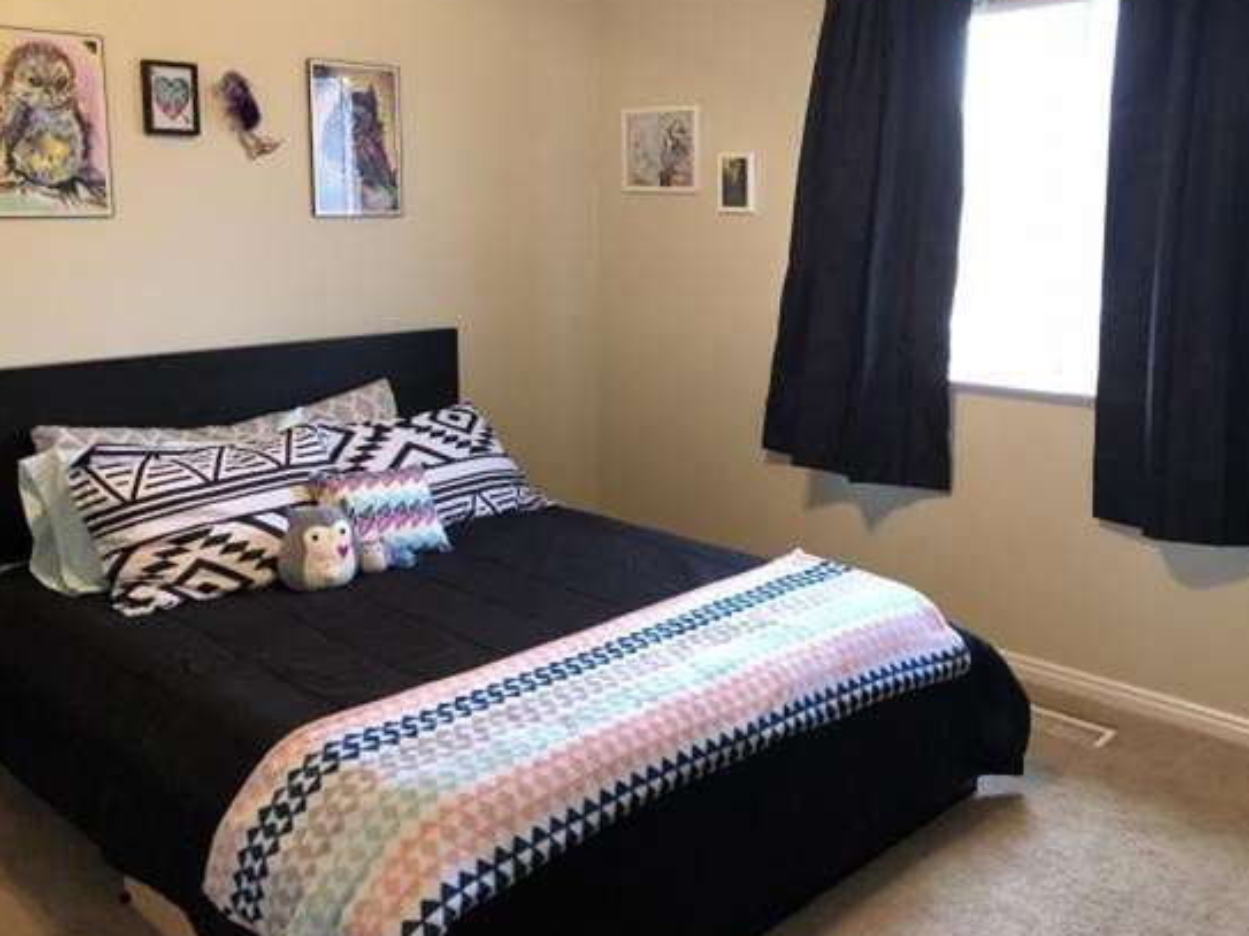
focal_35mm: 33
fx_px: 1190
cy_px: 407
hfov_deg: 55.3
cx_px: 658
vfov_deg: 42.8
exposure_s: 1/15
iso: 64
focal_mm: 3.99
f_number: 1.8
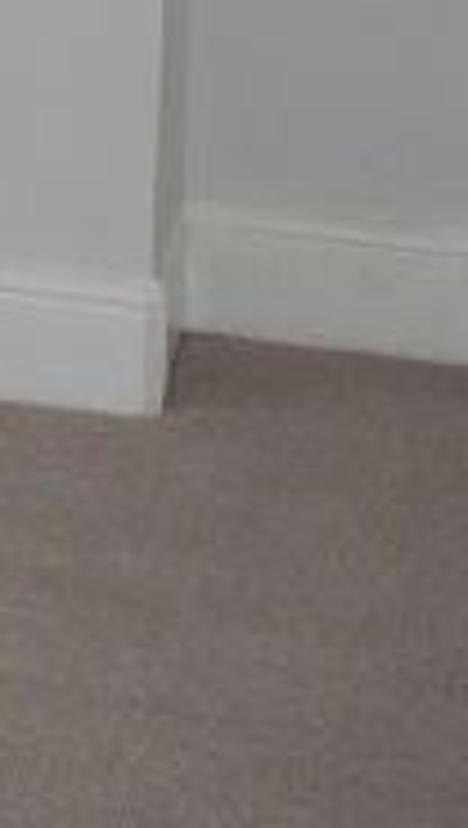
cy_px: -623
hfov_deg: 6.7
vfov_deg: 12.6
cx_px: -1116
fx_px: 3451
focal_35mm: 157
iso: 180
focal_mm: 18
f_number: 5.6
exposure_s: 1/125
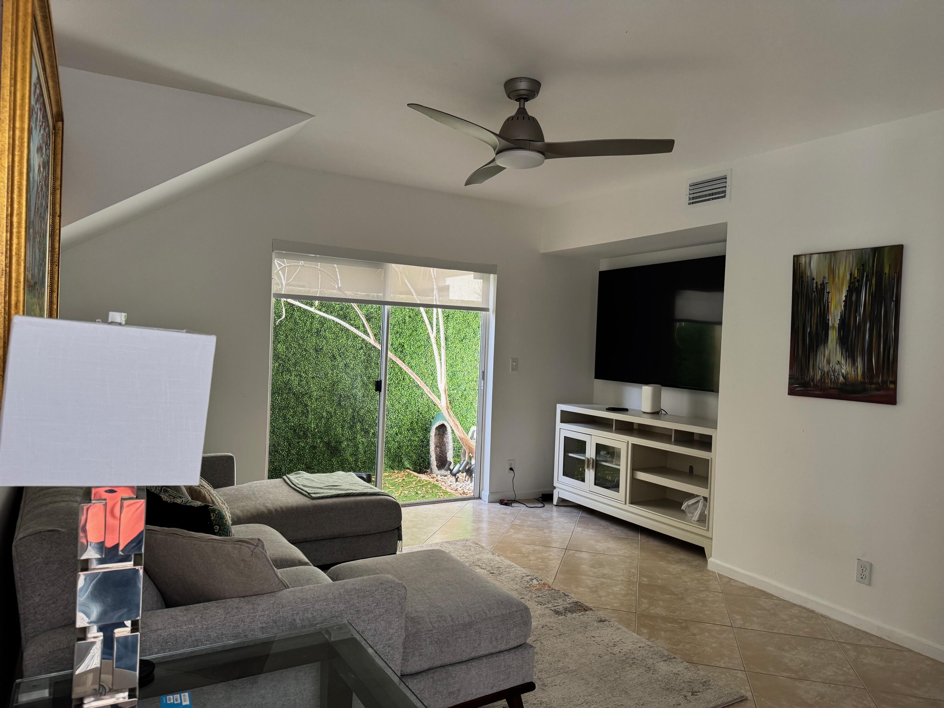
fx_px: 654
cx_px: 472
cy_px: 354
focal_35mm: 24
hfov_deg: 71.6
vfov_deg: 56.8
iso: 200
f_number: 1.78
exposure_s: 1/120
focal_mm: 6.76
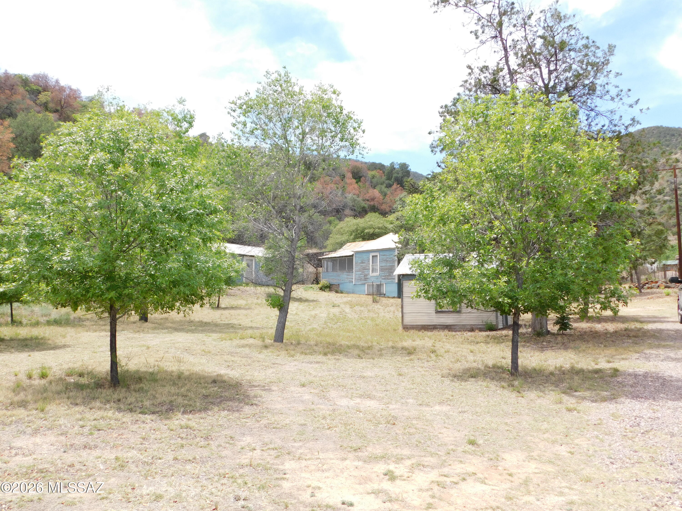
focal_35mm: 30
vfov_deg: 46.8
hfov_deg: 60.0
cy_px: 256
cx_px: 341
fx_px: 591
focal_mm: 5.3
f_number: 3.2
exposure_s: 1/640
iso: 125
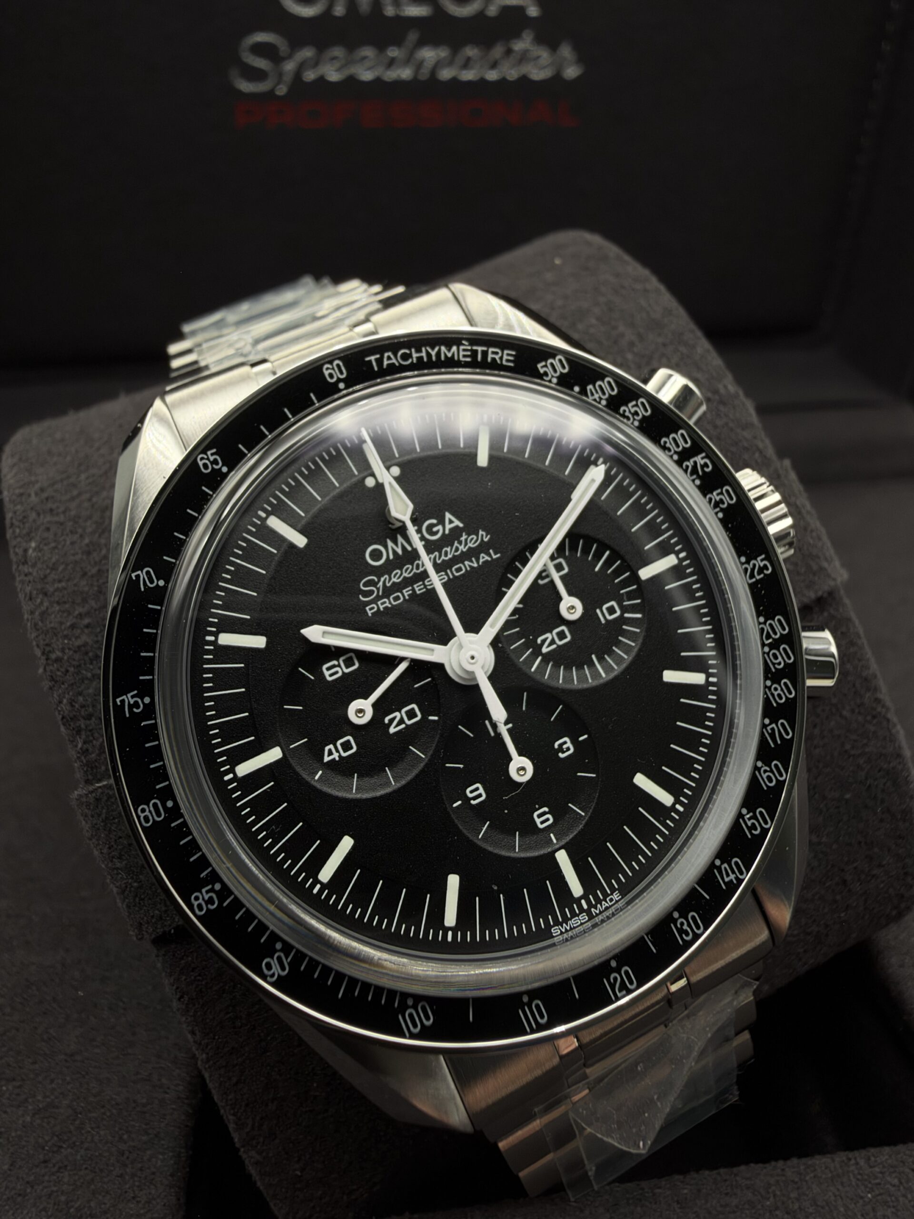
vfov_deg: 69.4
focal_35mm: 25
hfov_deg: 54.9
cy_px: 610
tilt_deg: -22.9
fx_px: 880
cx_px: 457
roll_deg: +0.9
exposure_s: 1/140
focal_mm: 2.22
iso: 40
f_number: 2.2
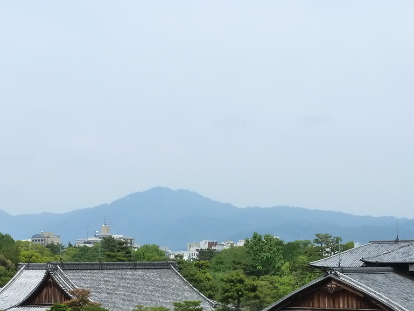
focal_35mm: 77
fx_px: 921
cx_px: 132
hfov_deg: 25.2
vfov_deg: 18.6
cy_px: 321
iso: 200
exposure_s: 1/400
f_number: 5
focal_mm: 6.1
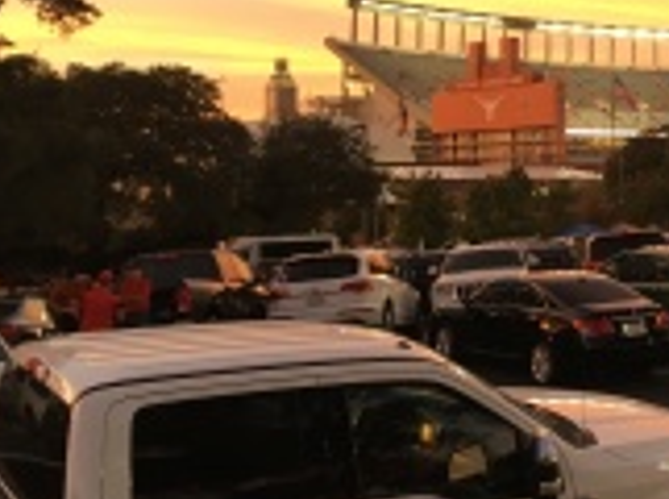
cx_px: 561
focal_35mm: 66
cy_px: 67
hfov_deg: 28.6
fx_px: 1273
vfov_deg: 21.7
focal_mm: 4.15
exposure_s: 1/30
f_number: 2.2
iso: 64
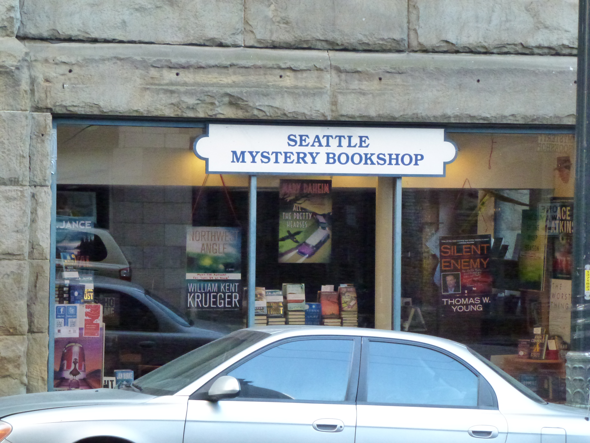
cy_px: 222
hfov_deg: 16.3
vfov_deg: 12.2
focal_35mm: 121
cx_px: 295
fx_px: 2062
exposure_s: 1/80
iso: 1250
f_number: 5.1
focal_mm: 21.7
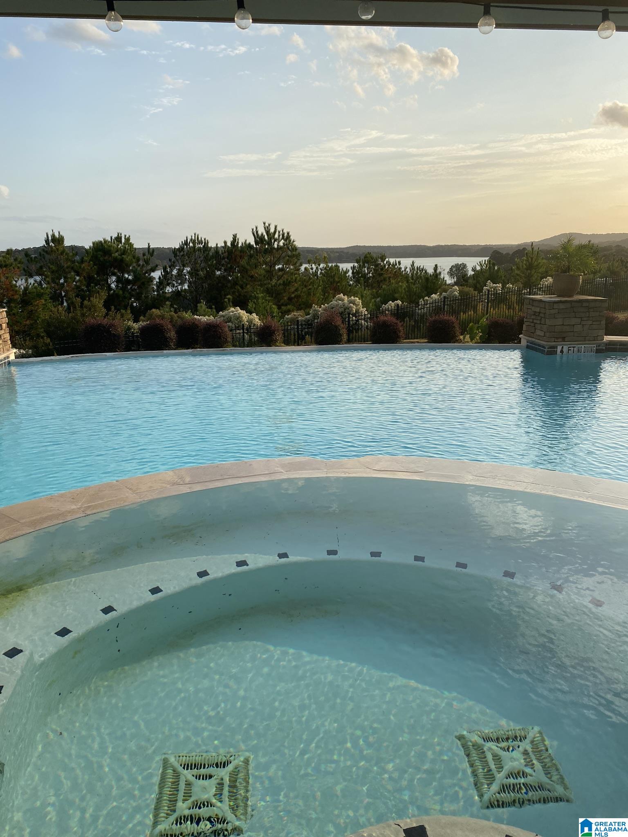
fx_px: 629
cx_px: 314
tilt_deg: -12.8
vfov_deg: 67.3
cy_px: 418
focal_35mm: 26
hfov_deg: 53.1
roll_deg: +1.0
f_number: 1.8
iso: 32
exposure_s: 1/2358
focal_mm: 4.25
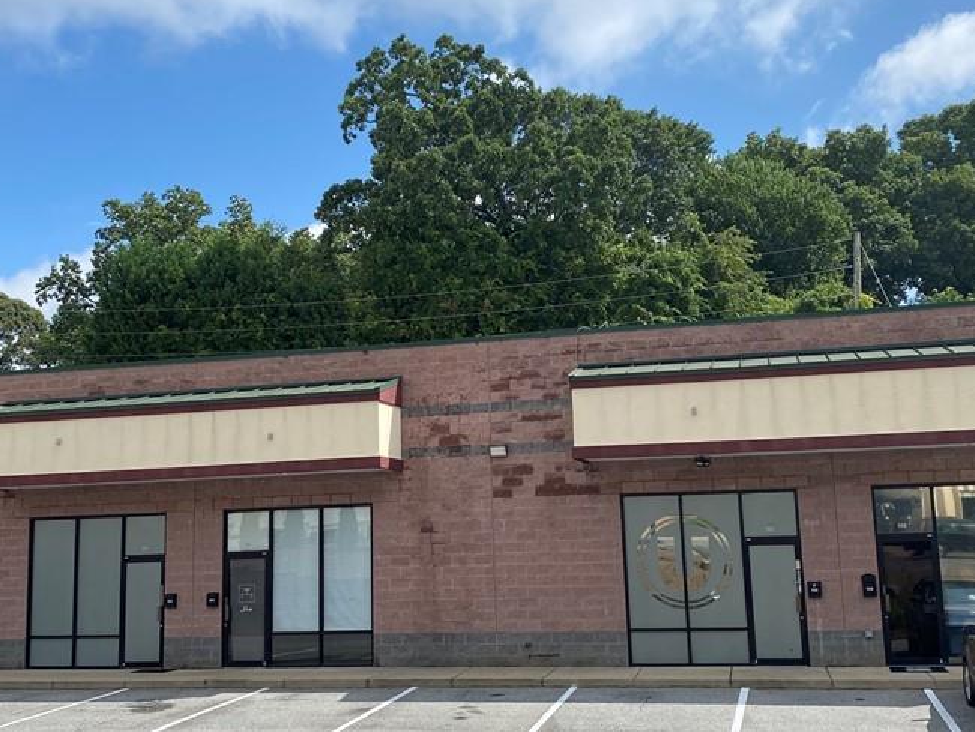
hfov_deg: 45.8
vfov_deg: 35.1
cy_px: 350
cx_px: 481
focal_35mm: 41
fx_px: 1155
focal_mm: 4.25
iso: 32
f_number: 1.8
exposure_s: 1/3205
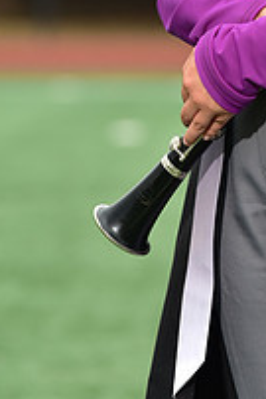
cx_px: 356
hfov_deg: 2.4
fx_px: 6339
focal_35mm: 573
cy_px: -150
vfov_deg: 3.6
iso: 500
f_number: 5
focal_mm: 200
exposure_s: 1/250
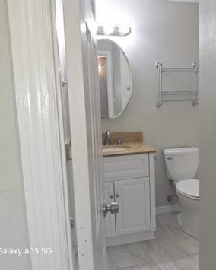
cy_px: 135
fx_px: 264
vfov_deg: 54.2
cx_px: 162
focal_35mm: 33
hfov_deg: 43.1
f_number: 1.8
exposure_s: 1/120
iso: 125
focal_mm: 4.69
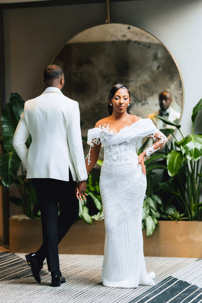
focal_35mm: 105
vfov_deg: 19.5
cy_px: 152
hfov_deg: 13.0
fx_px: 884
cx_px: 101
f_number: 1.4
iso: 200
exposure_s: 1/80
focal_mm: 105
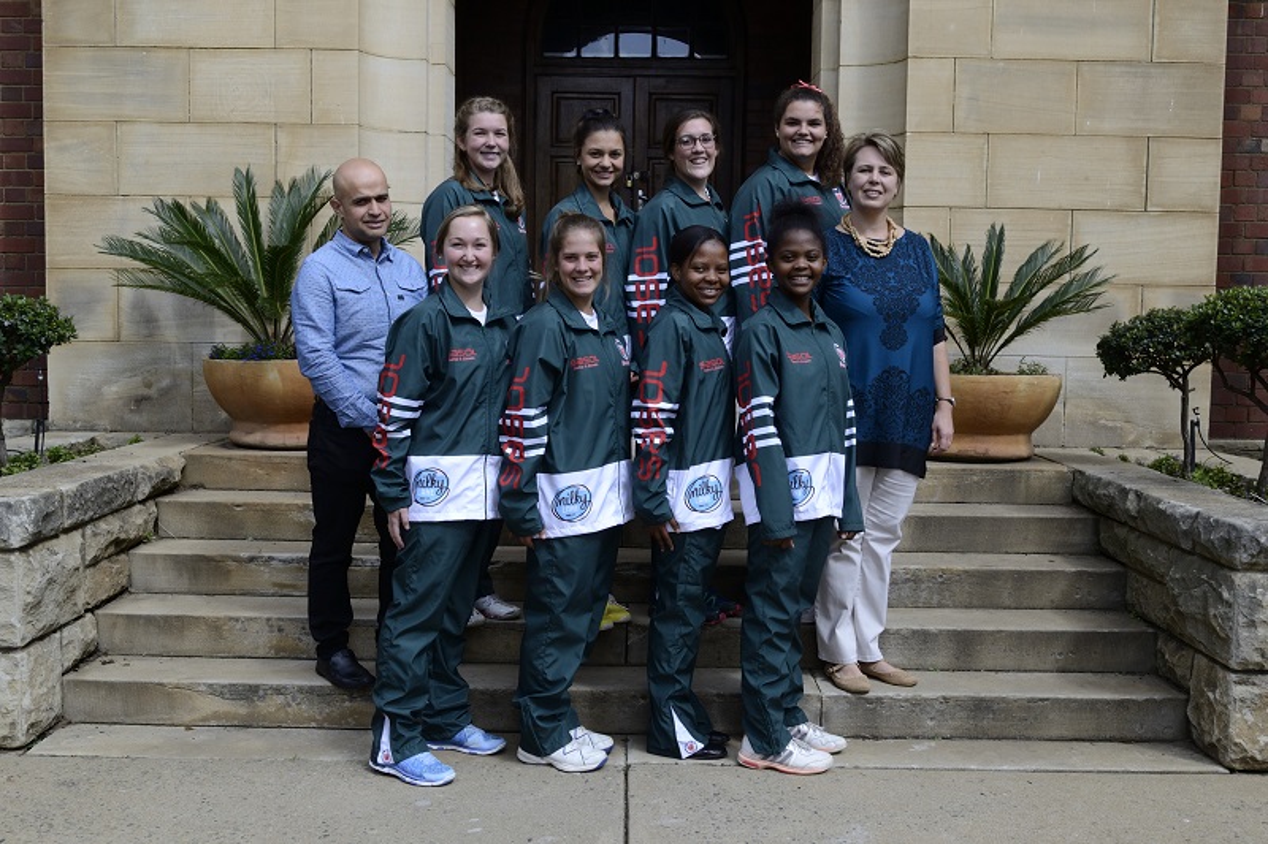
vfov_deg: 34.2
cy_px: 422
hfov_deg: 49.6
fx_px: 1373
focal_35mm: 39
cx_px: 634
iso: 100
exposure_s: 1/80
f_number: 10
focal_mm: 26
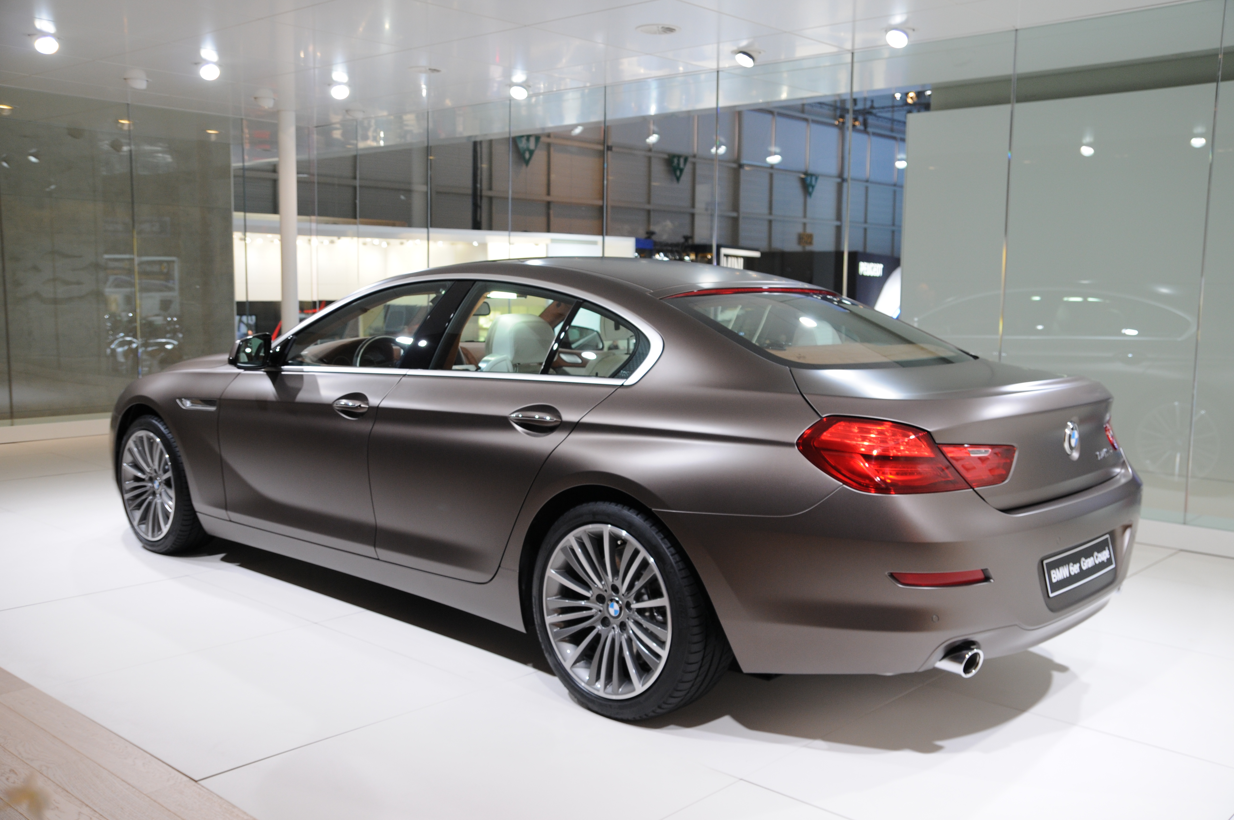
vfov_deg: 39.9
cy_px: 410
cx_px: 617
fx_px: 1130
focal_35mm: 33
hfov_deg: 57.3
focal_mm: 22
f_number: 4.8
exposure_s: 1/90
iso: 400
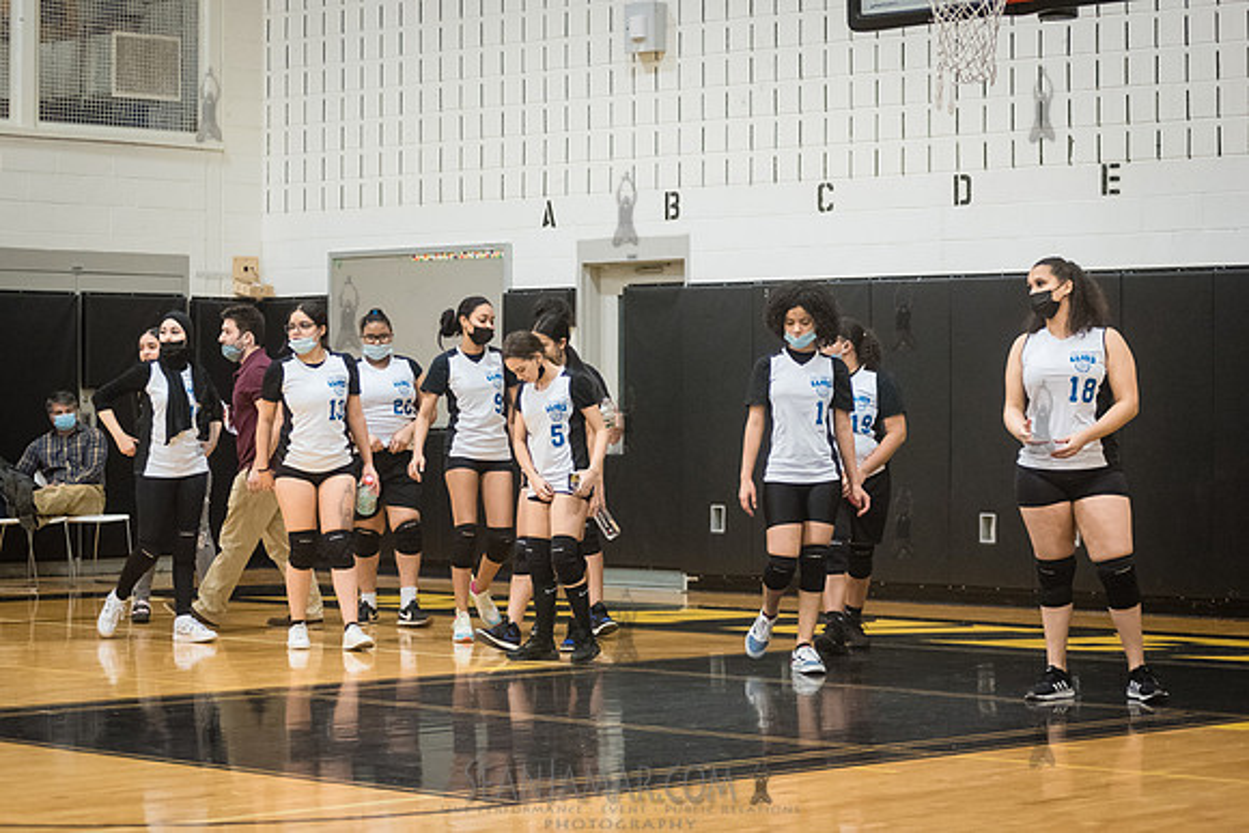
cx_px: 624
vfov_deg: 14.7
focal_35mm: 93
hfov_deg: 21.9
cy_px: 416
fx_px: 3221
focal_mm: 86
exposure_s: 1/200
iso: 5000
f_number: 3.2
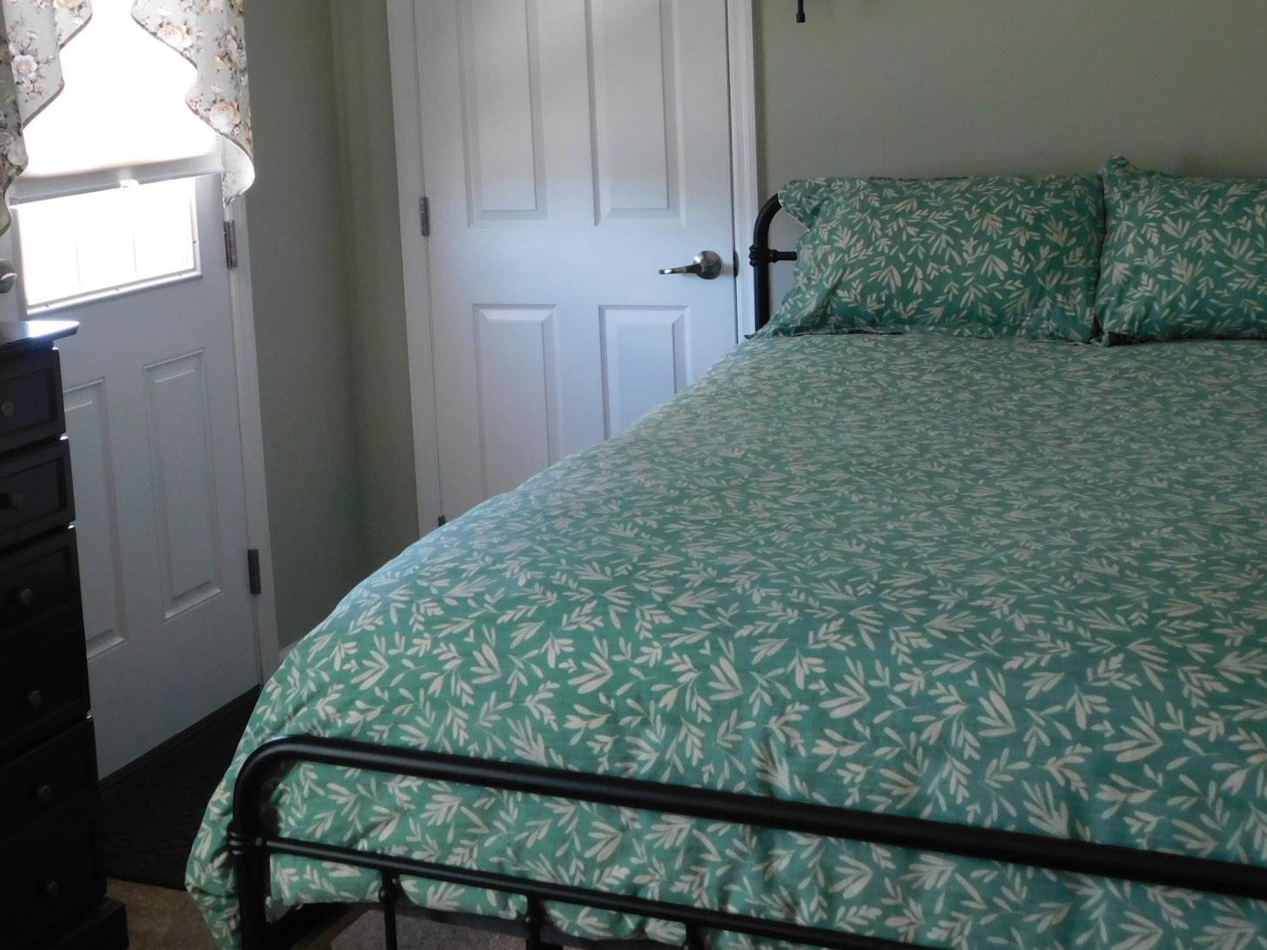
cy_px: 359
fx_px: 1866
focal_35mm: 51
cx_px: 488
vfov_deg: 28.5
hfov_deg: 37.3
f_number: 3.5
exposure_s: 1/30
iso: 250
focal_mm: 6.3
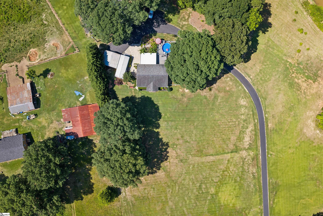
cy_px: 108
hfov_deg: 65.5
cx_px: 162
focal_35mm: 28
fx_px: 251
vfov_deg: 46.4
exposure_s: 1/20
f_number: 2.8
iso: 125
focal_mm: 14.4
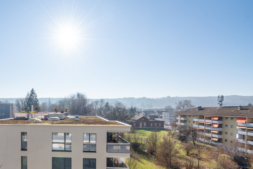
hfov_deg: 69.1
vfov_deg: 52.0
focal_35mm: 24
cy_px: 115
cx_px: 65
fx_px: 169
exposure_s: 1/250
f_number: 10
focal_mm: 16
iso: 100
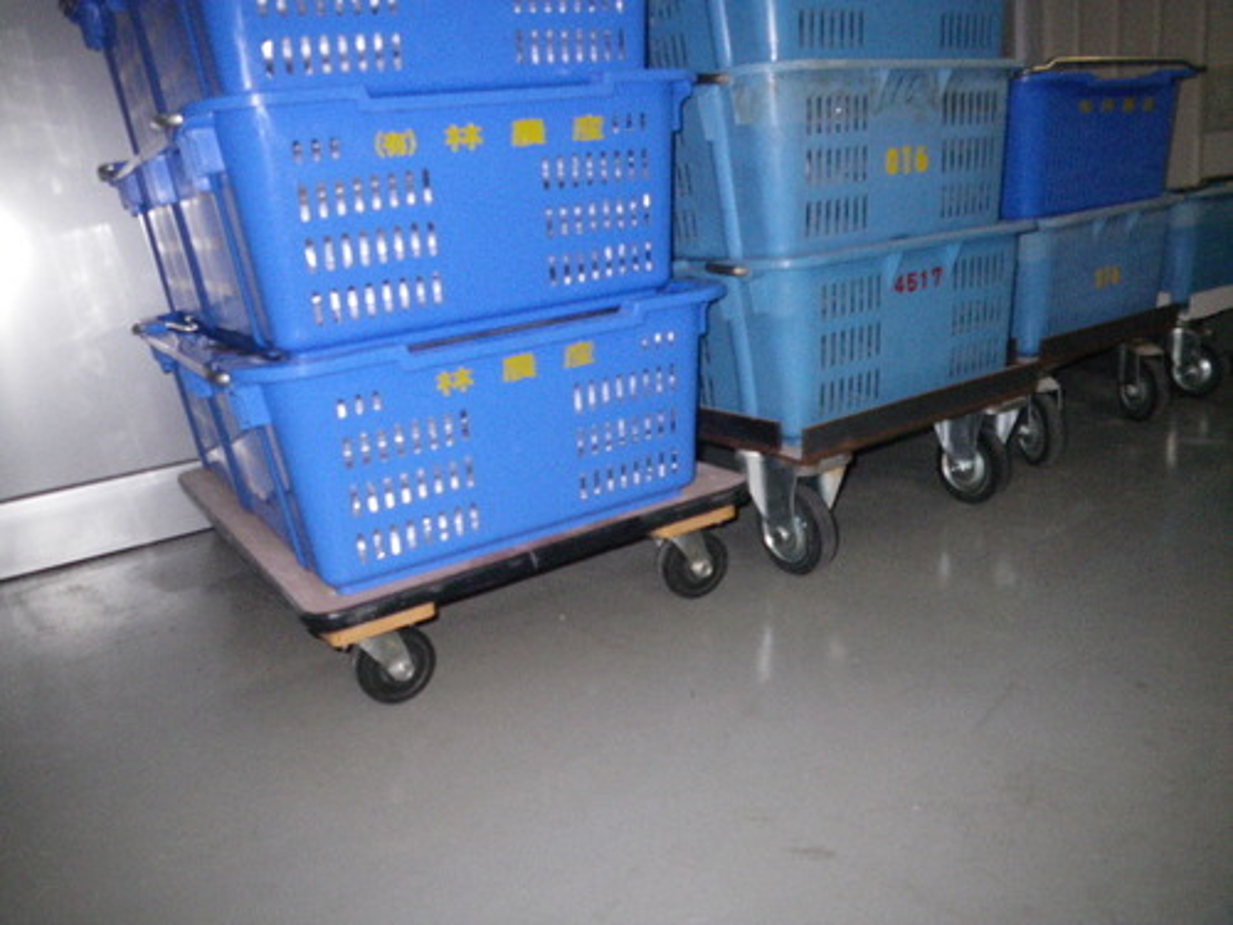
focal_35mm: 28
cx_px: 616
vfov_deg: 49.7
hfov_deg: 63.4
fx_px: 997
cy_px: 462
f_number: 3.5
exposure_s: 1/50
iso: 400
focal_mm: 5
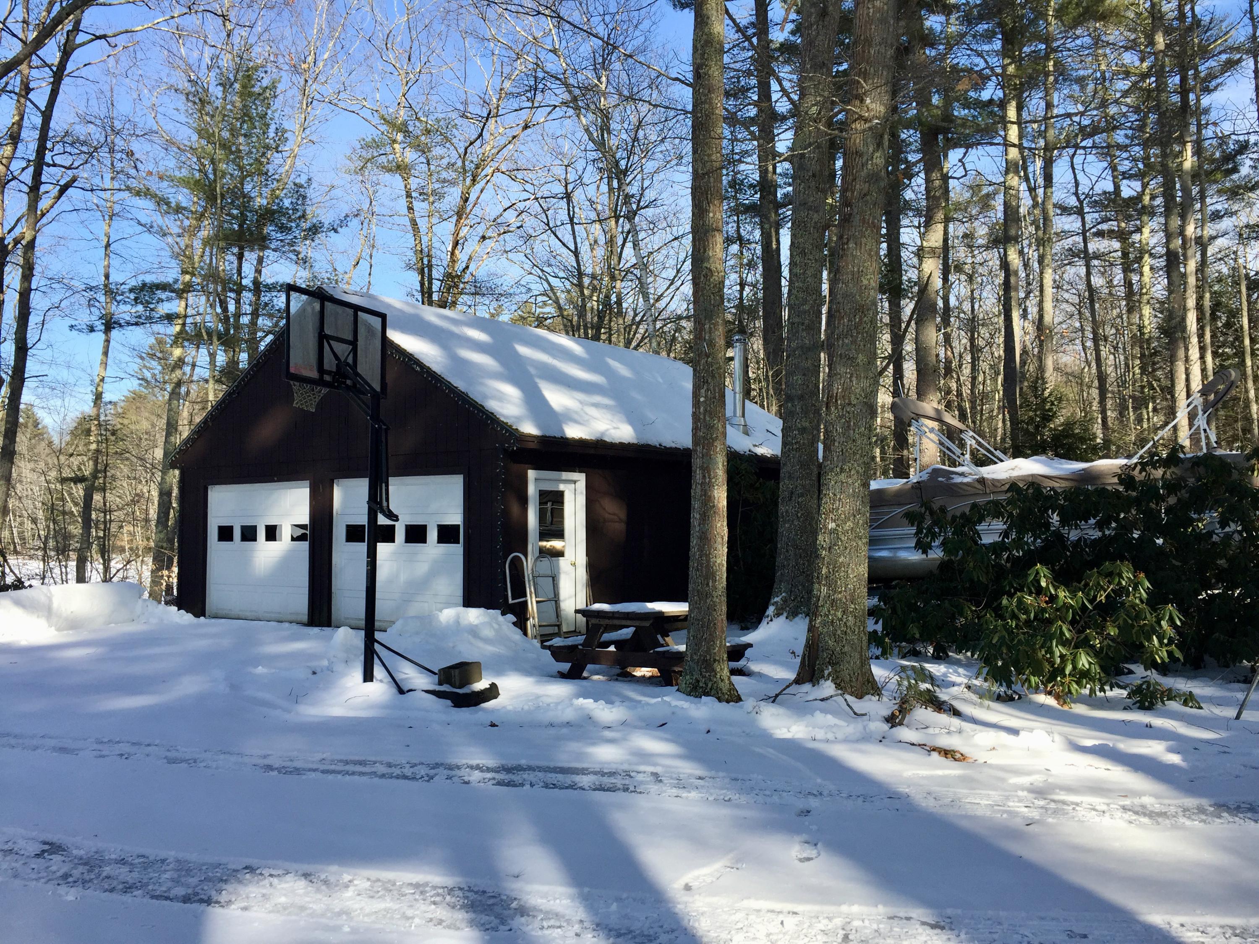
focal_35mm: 29
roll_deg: +0.6
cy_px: 472
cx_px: 630
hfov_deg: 61.7
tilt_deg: +2.8
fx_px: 1055
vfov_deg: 48.2
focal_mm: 4.15
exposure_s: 1/1068
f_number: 2.2
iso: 32
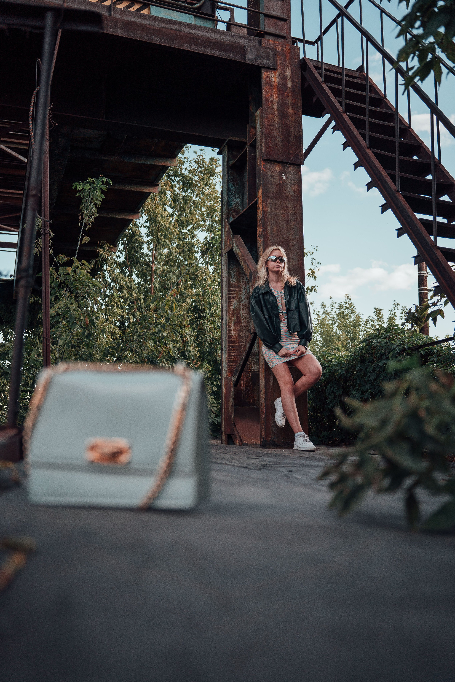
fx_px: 616
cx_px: 228
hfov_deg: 40.5
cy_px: 341
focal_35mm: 32
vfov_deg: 58.0
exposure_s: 1/1000
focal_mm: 32.5
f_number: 2.8
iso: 320
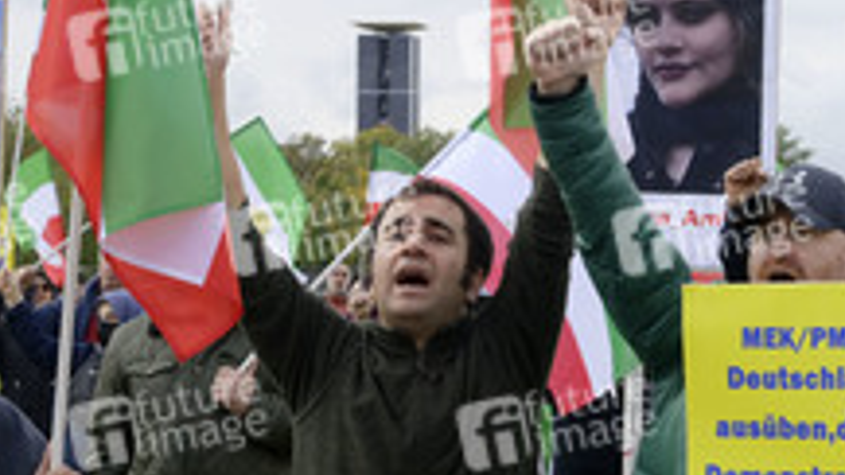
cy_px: 132
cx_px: 609
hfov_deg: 15.8
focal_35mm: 135
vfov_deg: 9.0
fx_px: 3024
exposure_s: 1/500
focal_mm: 62
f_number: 10
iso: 800
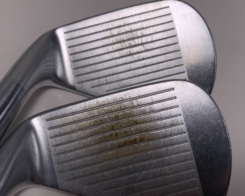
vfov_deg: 41.1
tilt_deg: -54.4
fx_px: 261
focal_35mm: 36
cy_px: 111
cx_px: 117
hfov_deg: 50.3
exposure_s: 1/1585
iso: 25
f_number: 1.8
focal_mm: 4.25
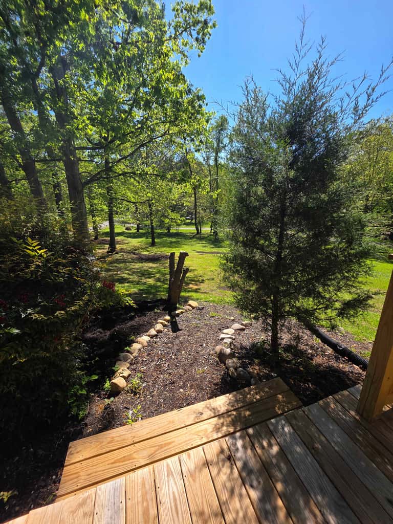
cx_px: 196
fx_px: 197
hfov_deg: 89.9
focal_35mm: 13
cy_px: 262
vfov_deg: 106.2
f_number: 1.9
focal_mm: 2.2
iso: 40
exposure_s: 1/1293
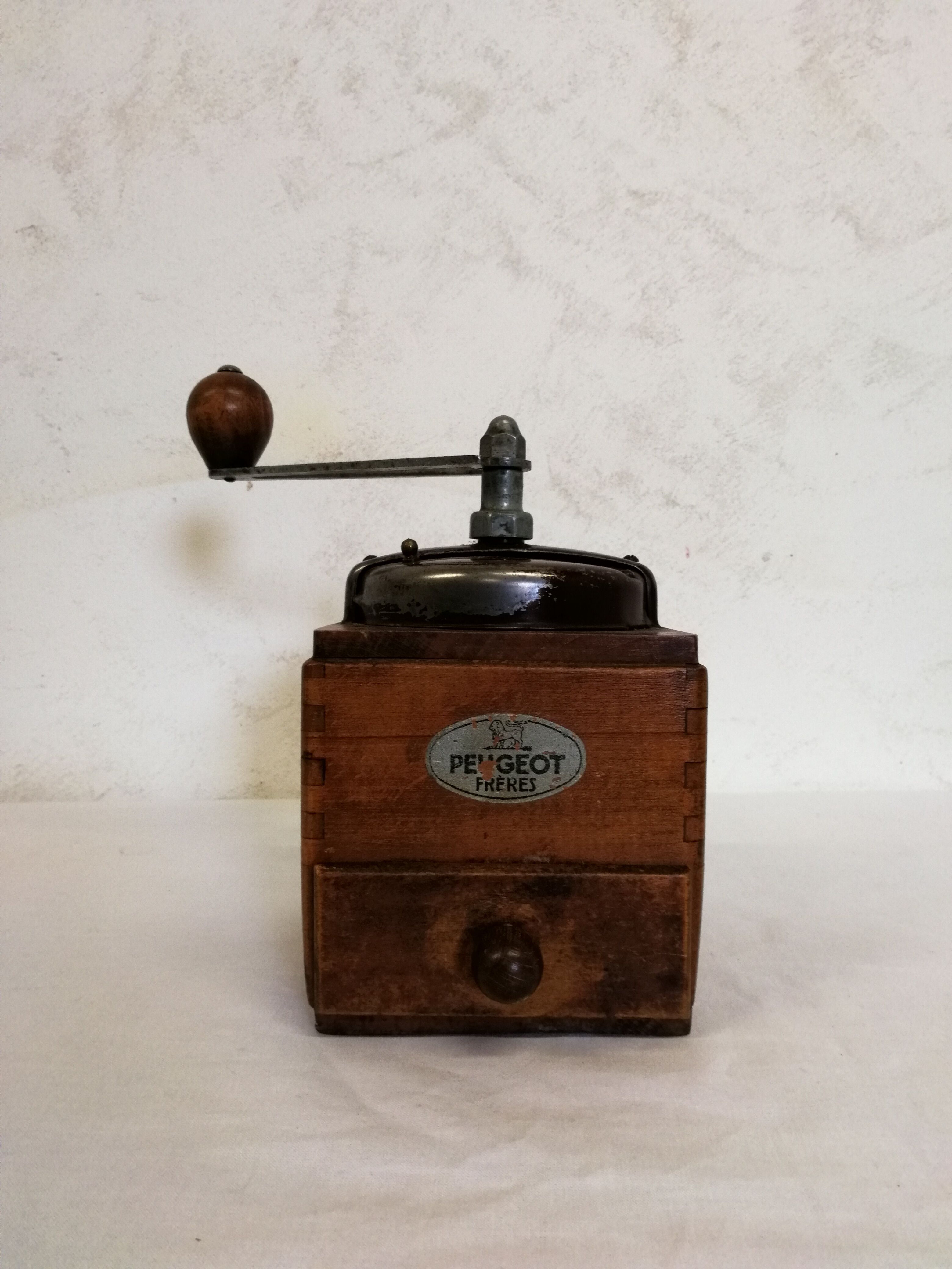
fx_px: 880
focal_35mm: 24
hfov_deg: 56.8
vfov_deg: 71.6
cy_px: 634
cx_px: 476
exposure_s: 1/50
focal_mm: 2.38
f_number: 2.2
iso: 64
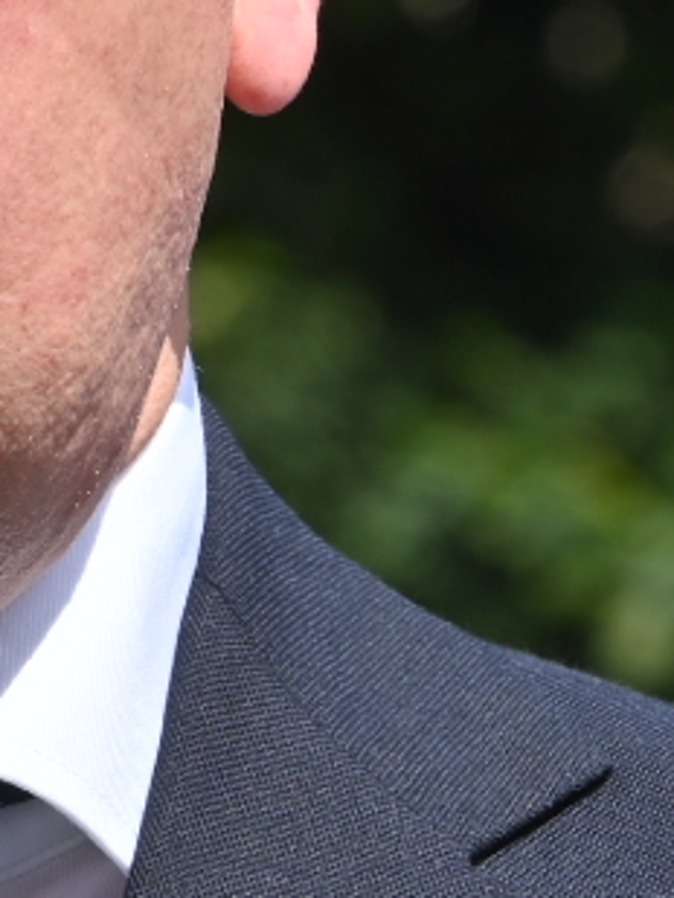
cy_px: 398
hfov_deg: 1.6
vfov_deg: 2.2
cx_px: -375
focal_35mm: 907
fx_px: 23530
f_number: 14
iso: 100
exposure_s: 1/125
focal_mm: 180
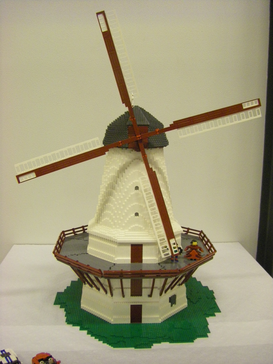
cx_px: 136
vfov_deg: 49.0
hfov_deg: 37.7
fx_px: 400
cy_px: 182
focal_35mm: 38
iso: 640
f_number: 3.5
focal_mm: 6.3
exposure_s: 1/50
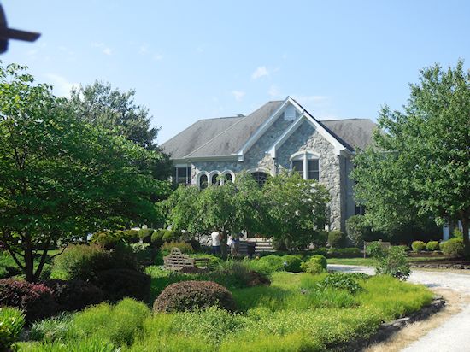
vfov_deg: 31.5
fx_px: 624
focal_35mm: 46
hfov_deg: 41.3
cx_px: 235
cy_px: 176
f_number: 3.8
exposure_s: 1/640
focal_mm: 8.2
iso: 125
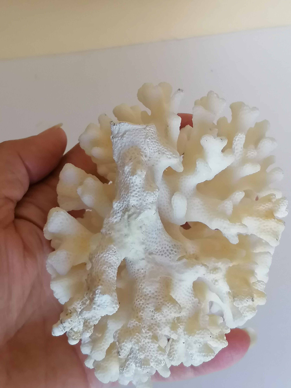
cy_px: 194
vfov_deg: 28.2
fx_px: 773
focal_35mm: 69
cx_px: 146
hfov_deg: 21.3
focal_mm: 4.75
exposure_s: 1/50
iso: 125
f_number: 1.8
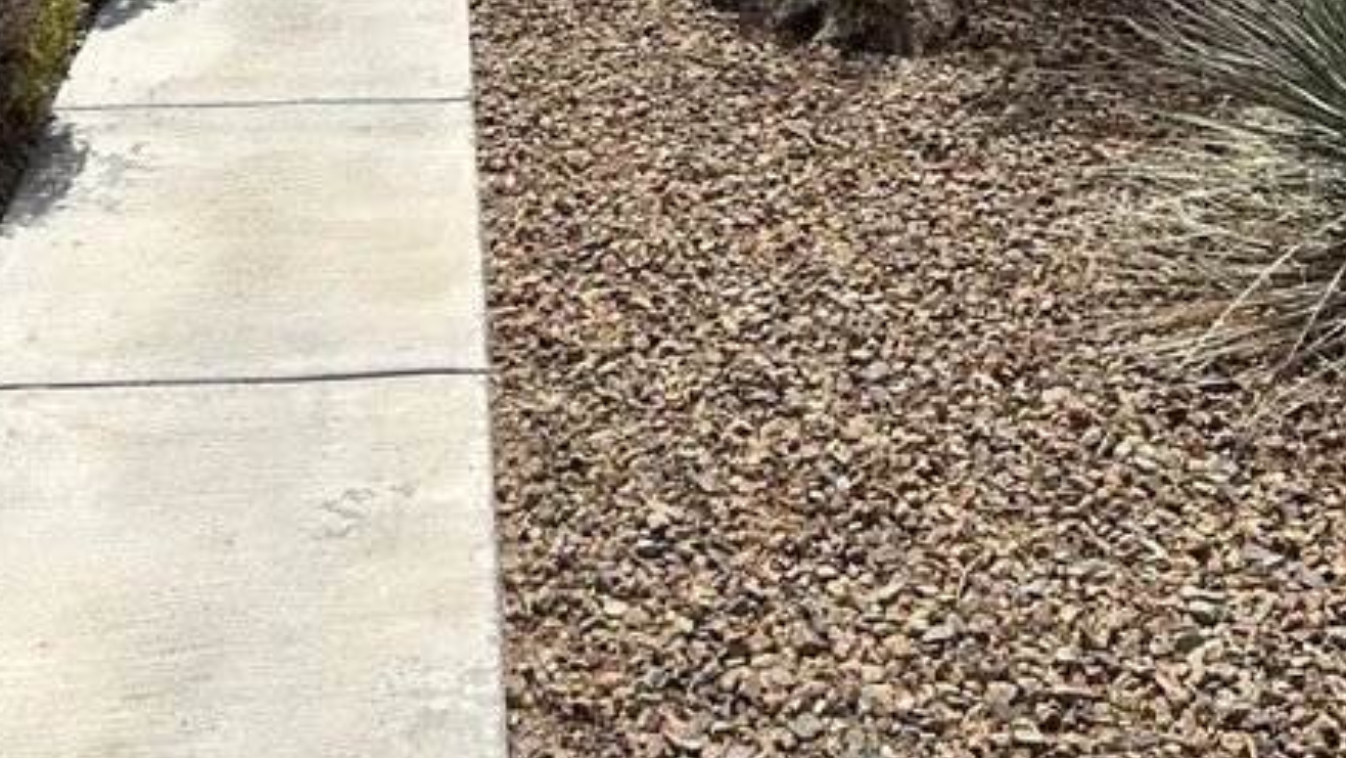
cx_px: 665
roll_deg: -0.1
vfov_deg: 16.9
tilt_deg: -9.6
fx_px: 2356
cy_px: -298
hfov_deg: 31.9
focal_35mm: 66
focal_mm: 5.7
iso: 50
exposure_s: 1/4274
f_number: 1.5
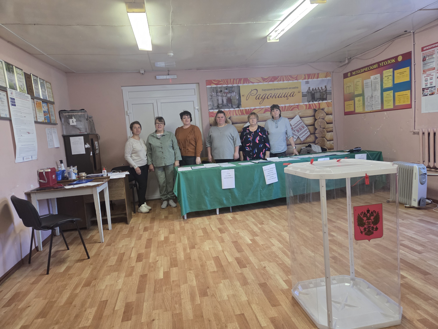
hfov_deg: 73.9
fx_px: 291
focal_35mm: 23
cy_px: 164
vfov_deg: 58.9
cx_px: 219
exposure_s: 1/100
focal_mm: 5.4
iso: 500
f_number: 1.8
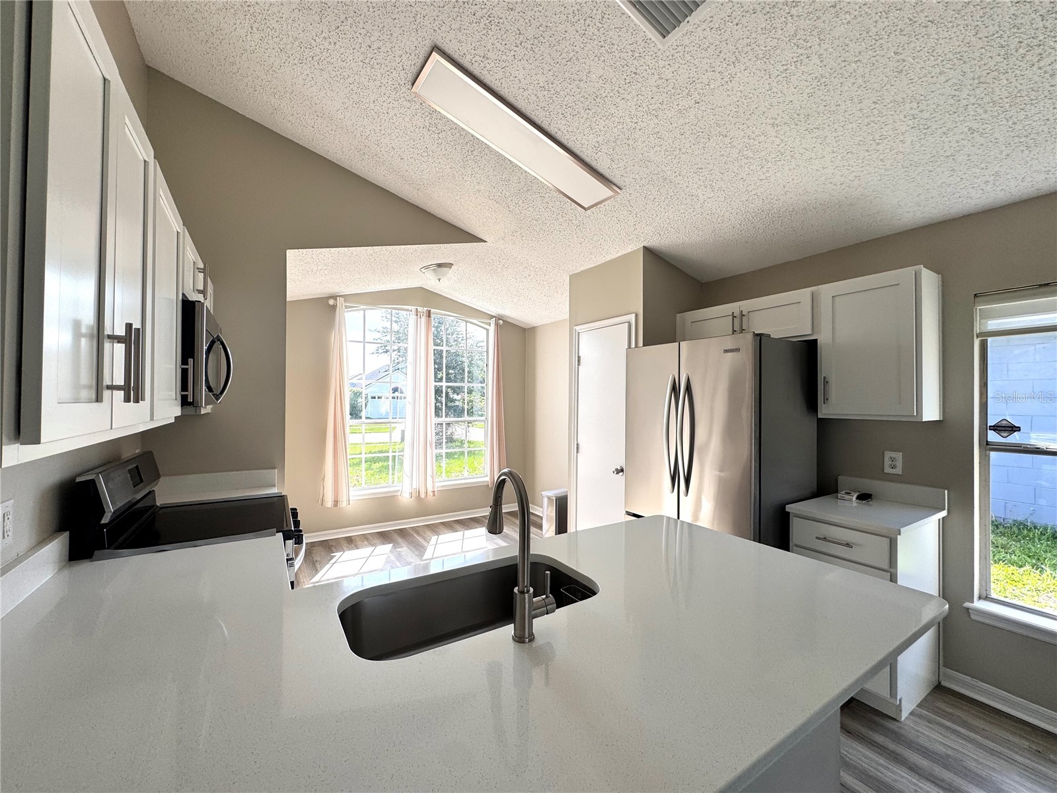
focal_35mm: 14
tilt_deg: +0.0
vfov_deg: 85.7
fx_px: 427
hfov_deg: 102.1
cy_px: 396
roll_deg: -0.4
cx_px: 528
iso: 40
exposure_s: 1/443
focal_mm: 2.22
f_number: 2.2
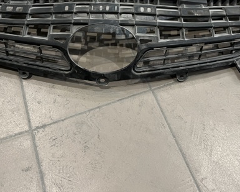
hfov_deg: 43.8
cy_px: 47
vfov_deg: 34.9
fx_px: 298
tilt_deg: -55.4
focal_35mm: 42
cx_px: 115
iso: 200
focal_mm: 5.7
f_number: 1.5
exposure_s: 1/50
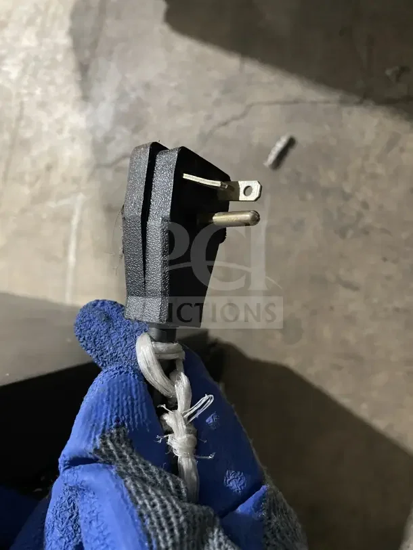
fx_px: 413
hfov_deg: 53.1
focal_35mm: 26
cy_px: 275
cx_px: 206
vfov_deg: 67.3
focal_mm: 4.2
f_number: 1.6
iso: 640
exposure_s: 1/33
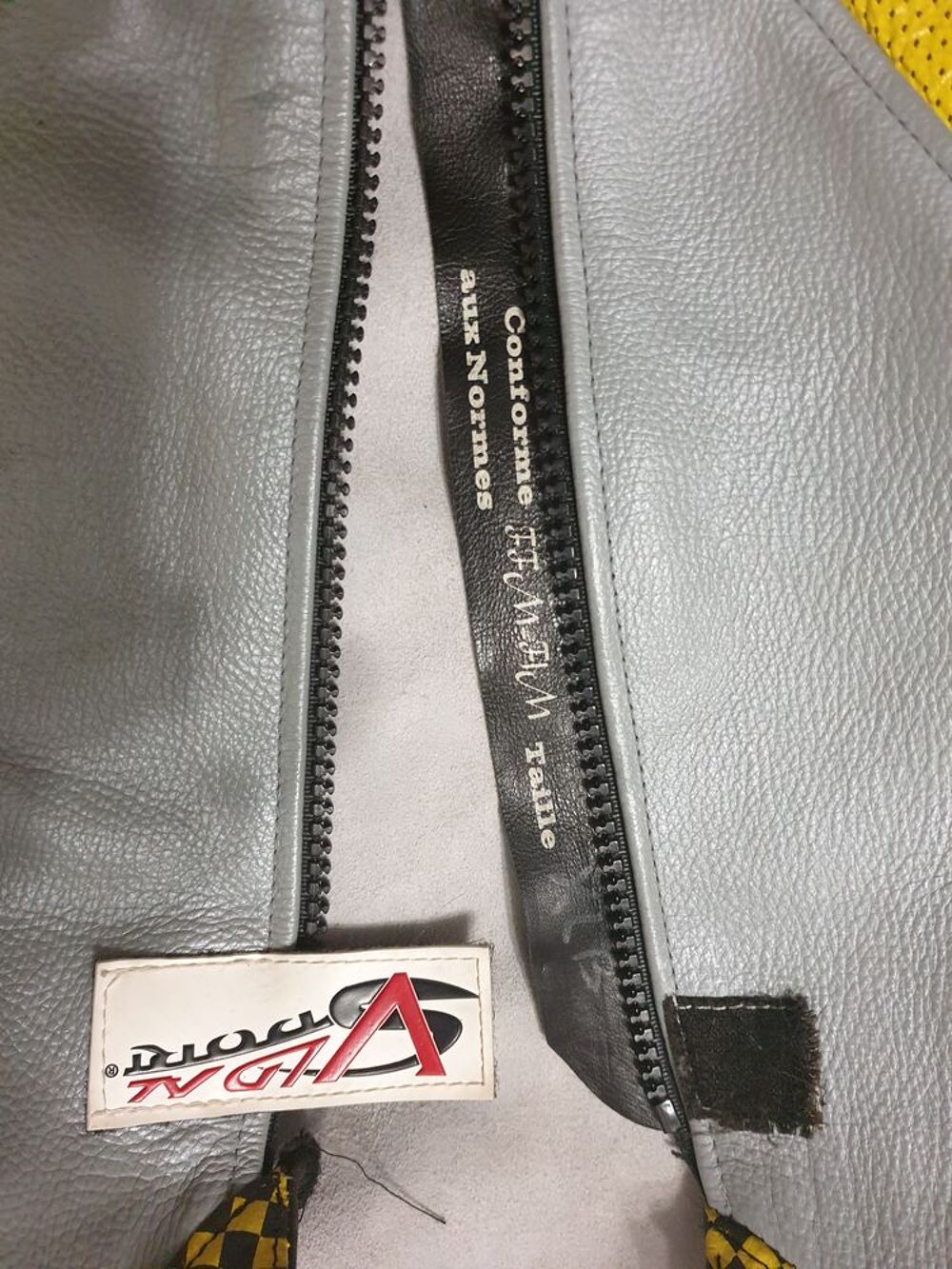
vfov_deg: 67.3
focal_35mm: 26
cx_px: 476
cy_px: 634
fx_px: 953
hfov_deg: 53.1
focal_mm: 4.3
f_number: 1.5
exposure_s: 1/33
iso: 250
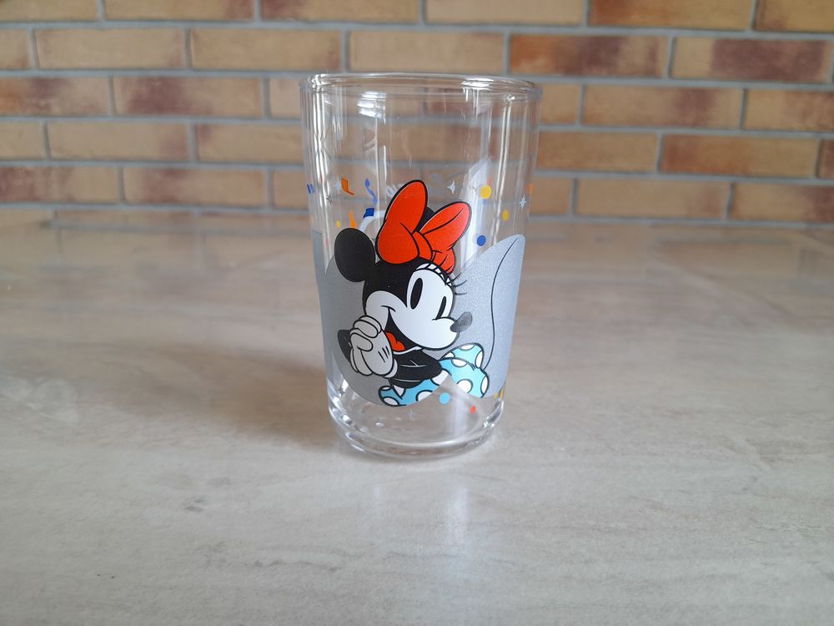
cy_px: 313
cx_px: 417
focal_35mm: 25
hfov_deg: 69.4
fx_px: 602
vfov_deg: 54.9
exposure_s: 1/50
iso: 50
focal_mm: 4.6
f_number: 2
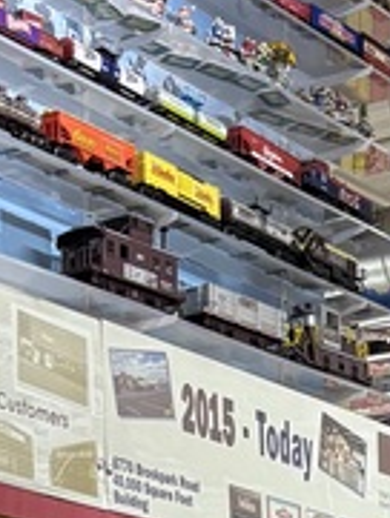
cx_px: 255
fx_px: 2206
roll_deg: -0.1
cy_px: 1148
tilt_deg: -4.2
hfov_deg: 10.1
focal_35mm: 147
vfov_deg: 11.6
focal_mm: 5.96
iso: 160
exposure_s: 1/60
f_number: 1.6
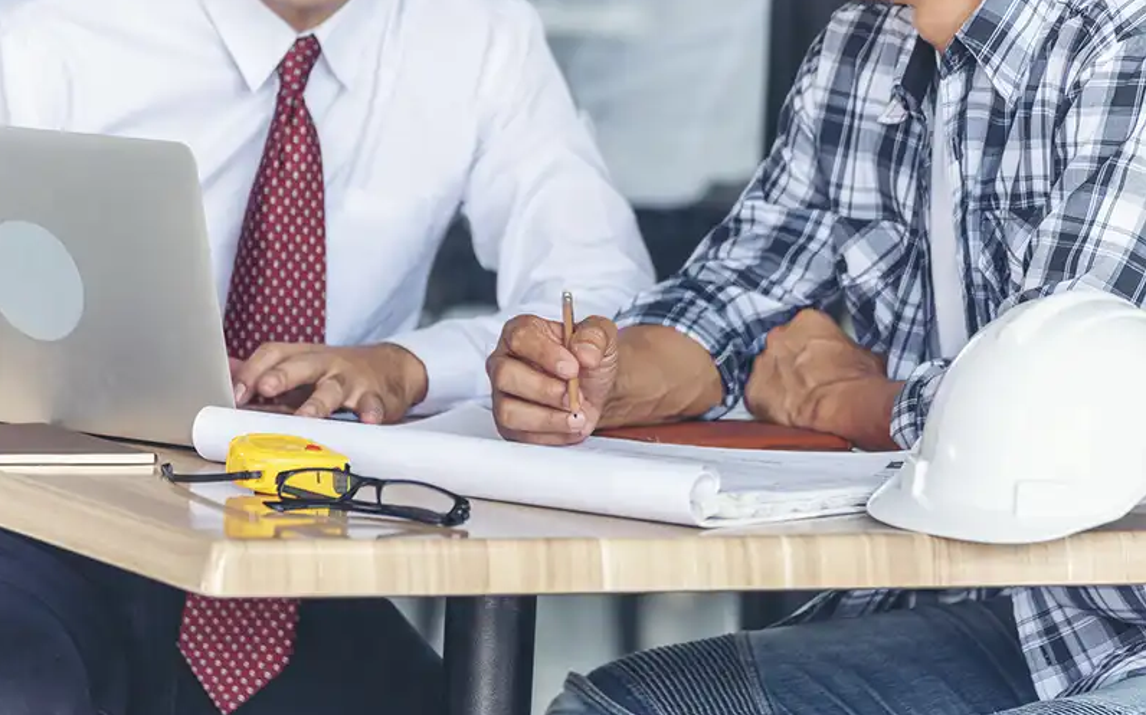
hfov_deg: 10.2
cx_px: 572
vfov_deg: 6.4
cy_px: 354
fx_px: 6401
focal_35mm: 205
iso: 400
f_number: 5.3
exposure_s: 1/400
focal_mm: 200
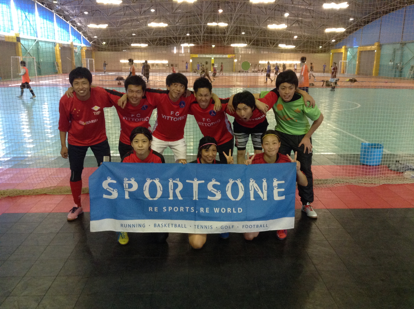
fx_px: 394
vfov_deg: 42.8
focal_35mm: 33
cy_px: 154
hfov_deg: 55.4
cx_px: 207
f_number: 2.4
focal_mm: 3.3
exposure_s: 1/24
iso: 200
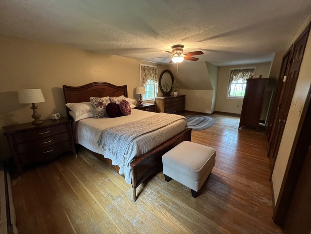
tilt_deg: -14.9
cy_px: 117
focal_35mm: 13
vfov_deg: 90.0
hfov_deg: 106.2
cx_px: 156
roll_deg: +0.5
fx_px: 117
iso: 800
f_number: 1.8
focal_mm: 1.57
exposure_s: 1/60
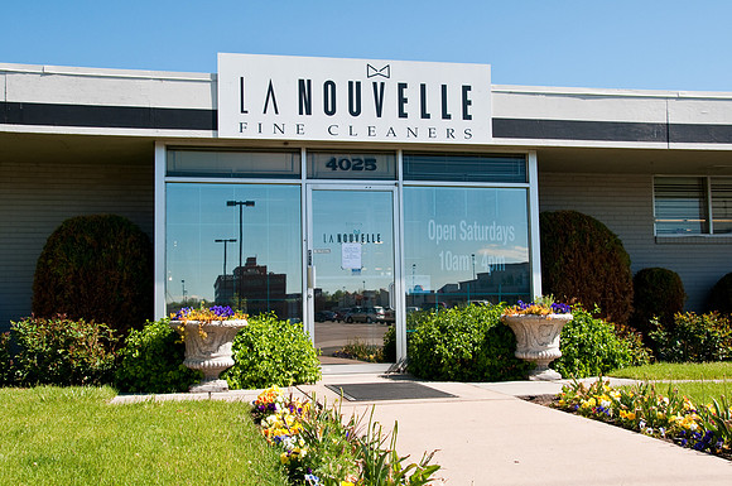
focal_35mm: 39
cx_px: 366
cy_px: 243
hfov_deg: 49.6
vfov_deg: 34.1
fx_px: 792
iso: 200
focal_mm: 26
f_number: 10
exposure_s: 1/200
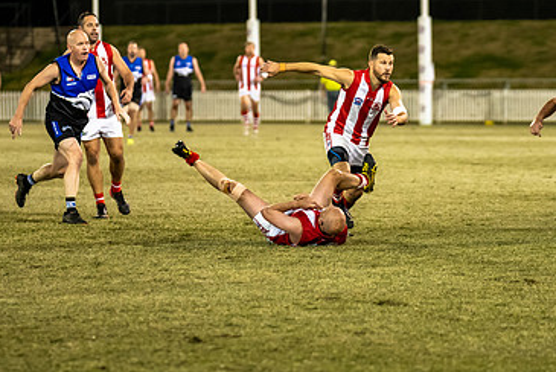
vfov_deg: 5.2
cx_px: 337
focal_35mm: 263
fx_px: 4065
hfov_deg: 7.8
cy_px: 130
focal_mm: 155
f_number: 2.8
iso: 2500
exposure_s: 1/1250
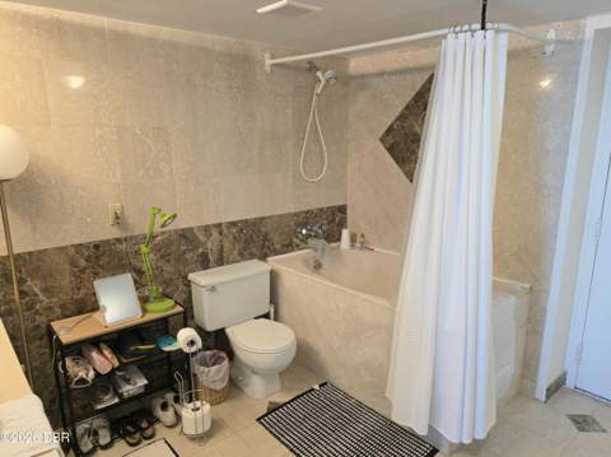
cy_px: 228
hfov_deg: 74.0
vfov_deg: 58.8
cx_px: 306
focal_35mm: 23
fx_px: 406
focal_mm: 6.5
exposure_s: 1/120
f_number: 1.4
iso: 250
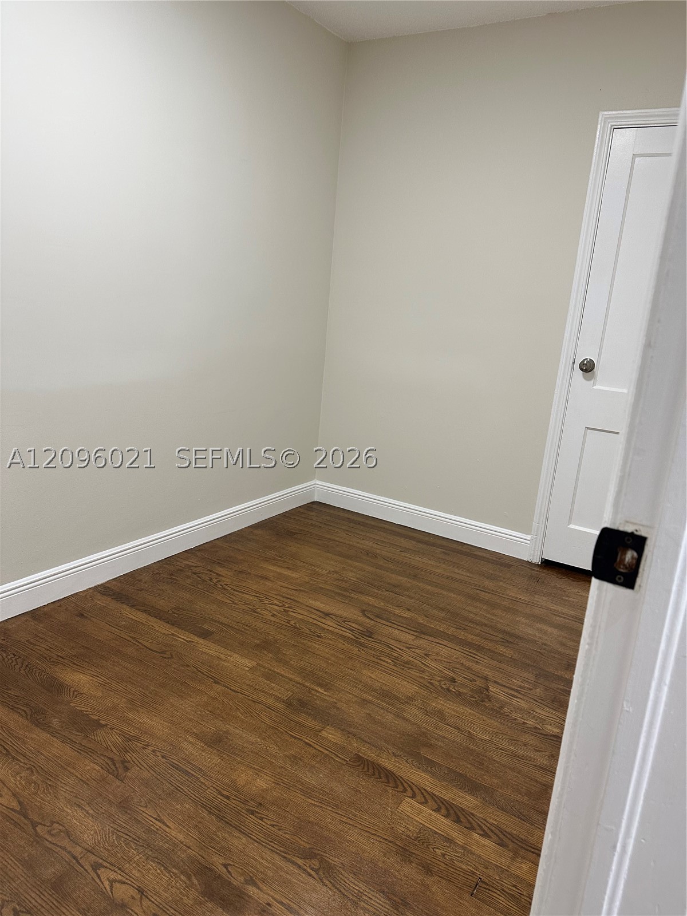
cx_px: 344
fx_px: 635
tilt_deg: -12.9
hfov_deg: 56.8
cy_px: 458
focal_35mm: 24
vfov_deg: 71.6
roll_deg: -6.1
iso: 160
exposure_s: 1/120
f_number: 1.78
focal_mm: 6.86
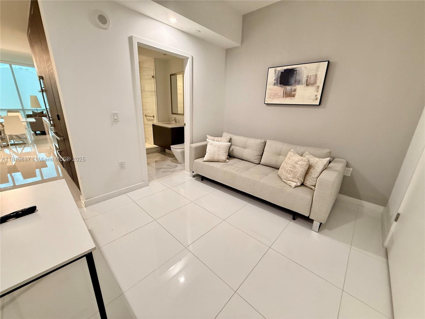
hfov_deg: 102.1
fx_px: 172
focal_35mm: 14
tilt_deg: -17.2
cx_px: 212
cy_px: 160
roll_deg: -2.5
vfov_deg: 85.7
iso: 400
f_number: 2.2
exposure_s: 1/60
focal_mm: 2.22
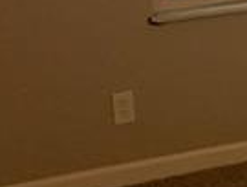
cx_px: 393
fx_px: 980
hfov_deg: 13.4
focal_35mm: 137
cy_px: -22
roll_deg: -1.3
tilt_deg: -15.6
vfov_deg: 10.7
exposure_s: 1/30
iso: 125
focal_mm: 4.15
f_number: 2.2
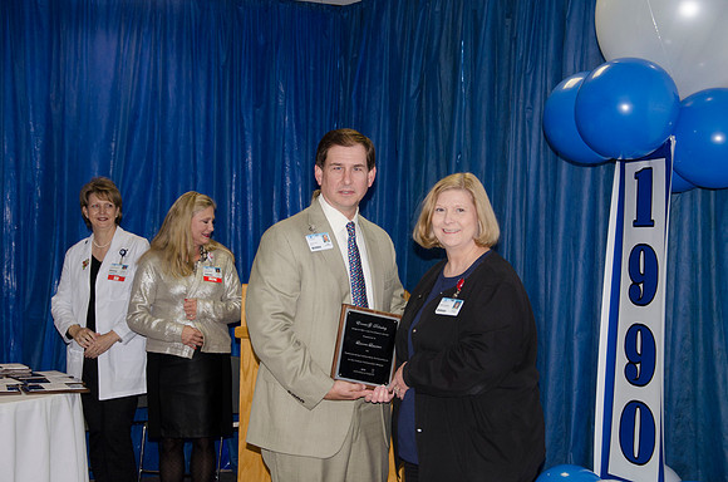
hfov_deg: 29.9
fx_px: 1362
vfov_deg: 20.1
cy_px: 241
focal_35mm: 68
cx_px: 364
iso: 400
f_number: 4.8
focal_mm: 45
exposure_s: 1/60
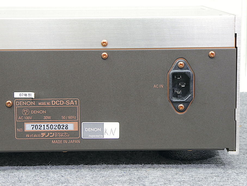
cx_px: 122
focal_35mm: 89
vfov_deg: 16.6
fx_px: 635
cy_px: 90
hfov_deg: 22.0
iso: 100
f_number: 8
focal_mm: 15
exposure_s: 1.6
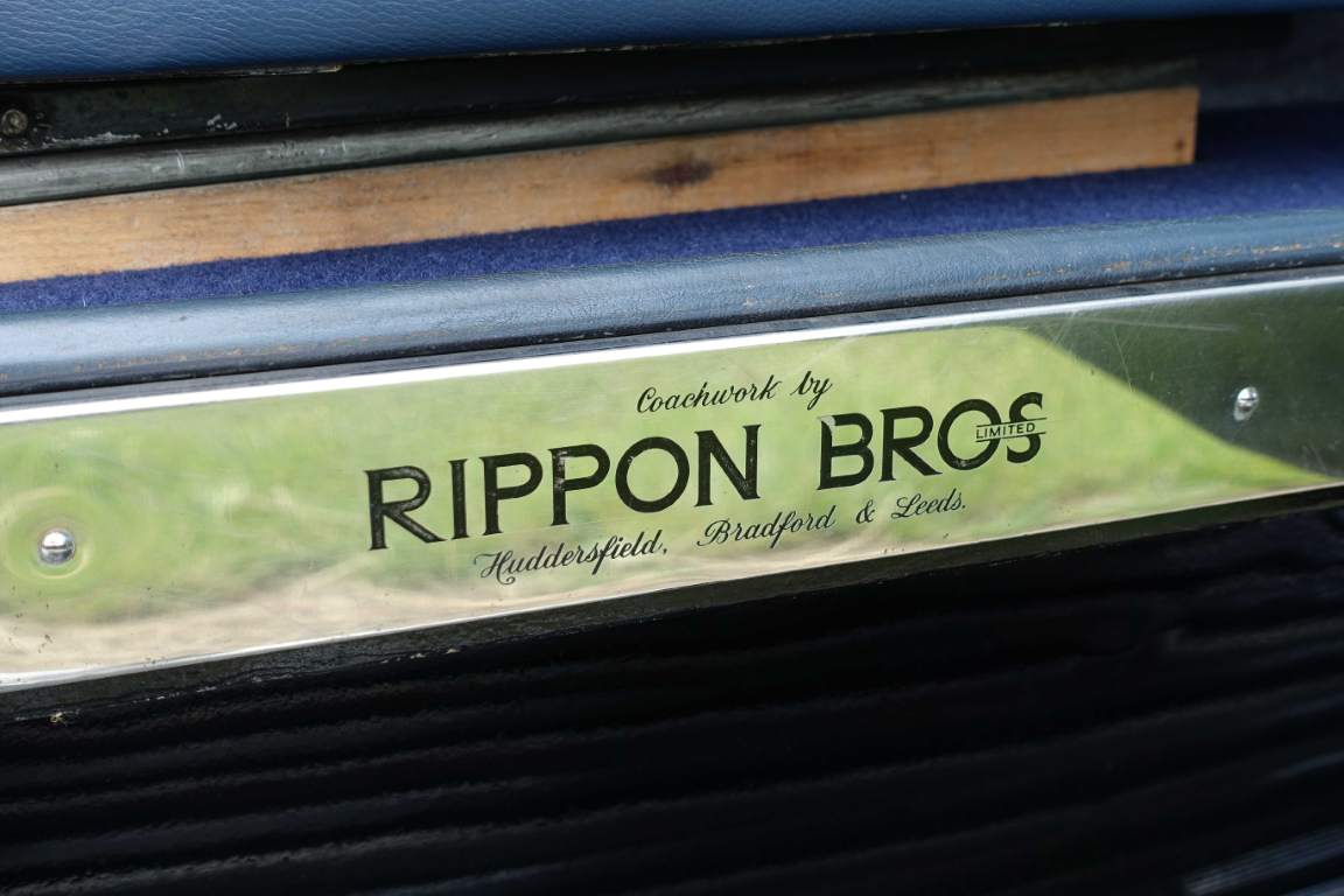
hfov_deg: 41.1
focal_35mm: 48
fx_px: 1792
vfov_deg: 28.1
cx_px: 672
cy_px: 448
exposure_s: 1/100
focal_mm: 17.49
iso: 125
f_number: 4
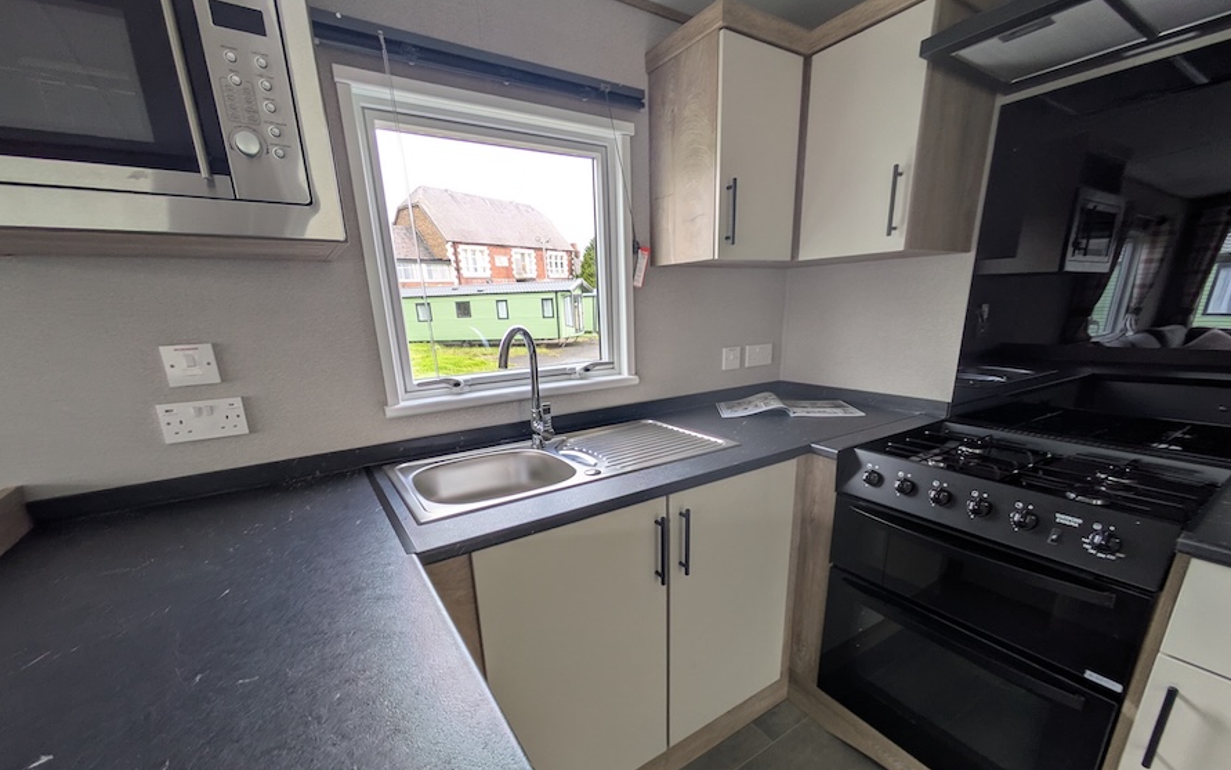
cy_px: 449
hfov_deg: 101.5
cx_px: 615
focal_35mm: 15
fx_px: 503
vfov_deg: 74.2
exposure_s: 1/108
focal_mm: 1.83
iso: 43
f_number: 2.2
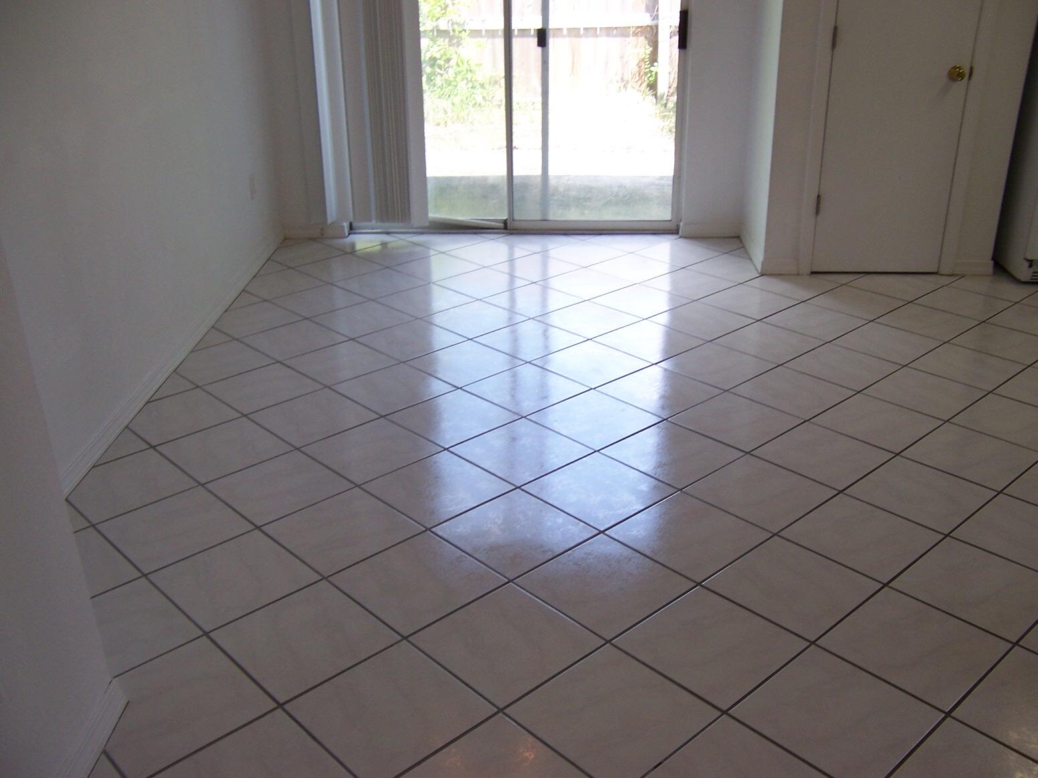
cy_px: 389
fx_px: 990
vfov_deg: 42.9
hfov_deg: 55.4
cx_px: 519
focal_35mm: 33
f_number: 2.8
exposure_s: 1/90
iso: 80
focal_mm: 5.5
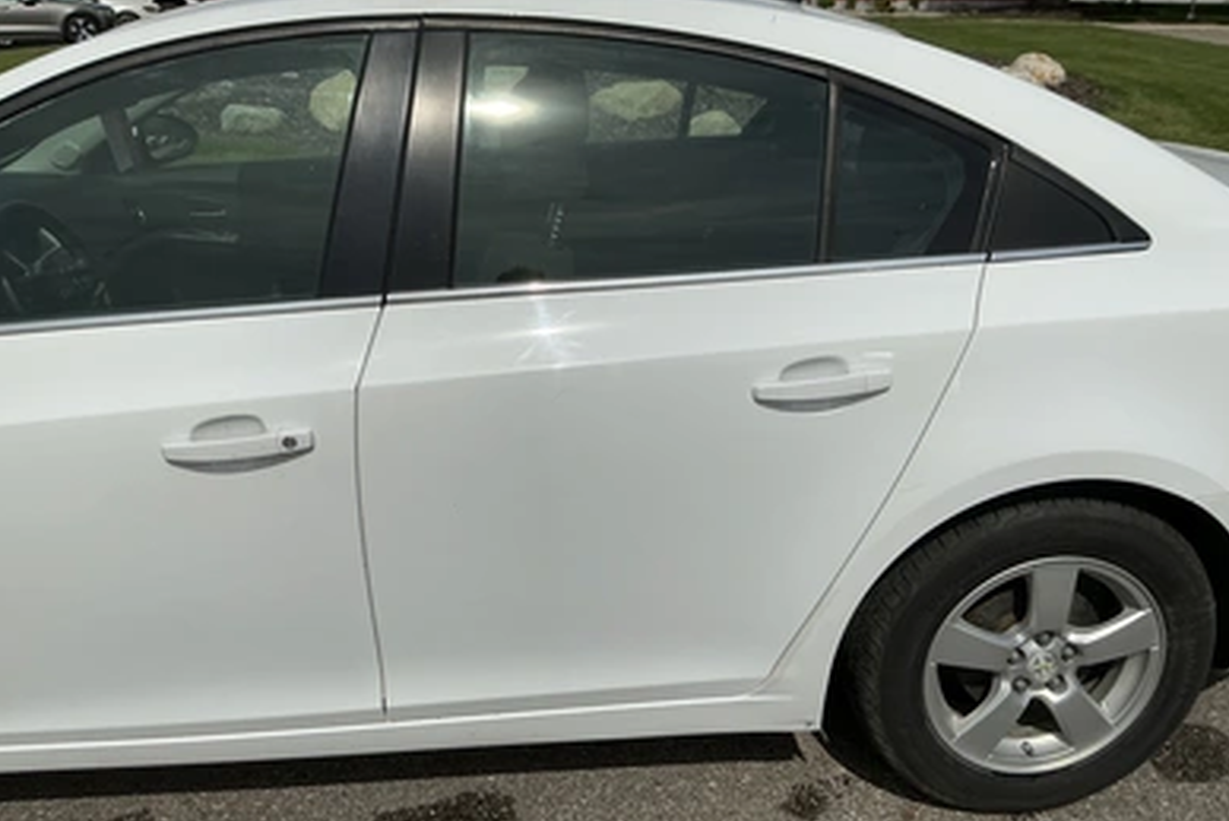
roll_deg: +1.0
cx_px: 602
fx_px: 1024
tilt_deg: -19.6
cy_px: 396
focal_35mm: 30
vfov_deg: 43.6
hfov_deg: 61.9
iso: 25
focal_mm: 3
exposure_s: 1/8621
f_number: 1.8
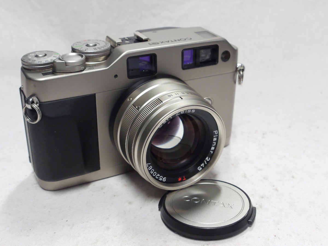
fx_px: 455
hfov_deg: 39.7
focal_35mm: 48
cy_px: 123
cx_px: 164
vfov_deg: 30.3
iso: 800
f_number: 8
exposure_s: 1/25
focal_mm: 24
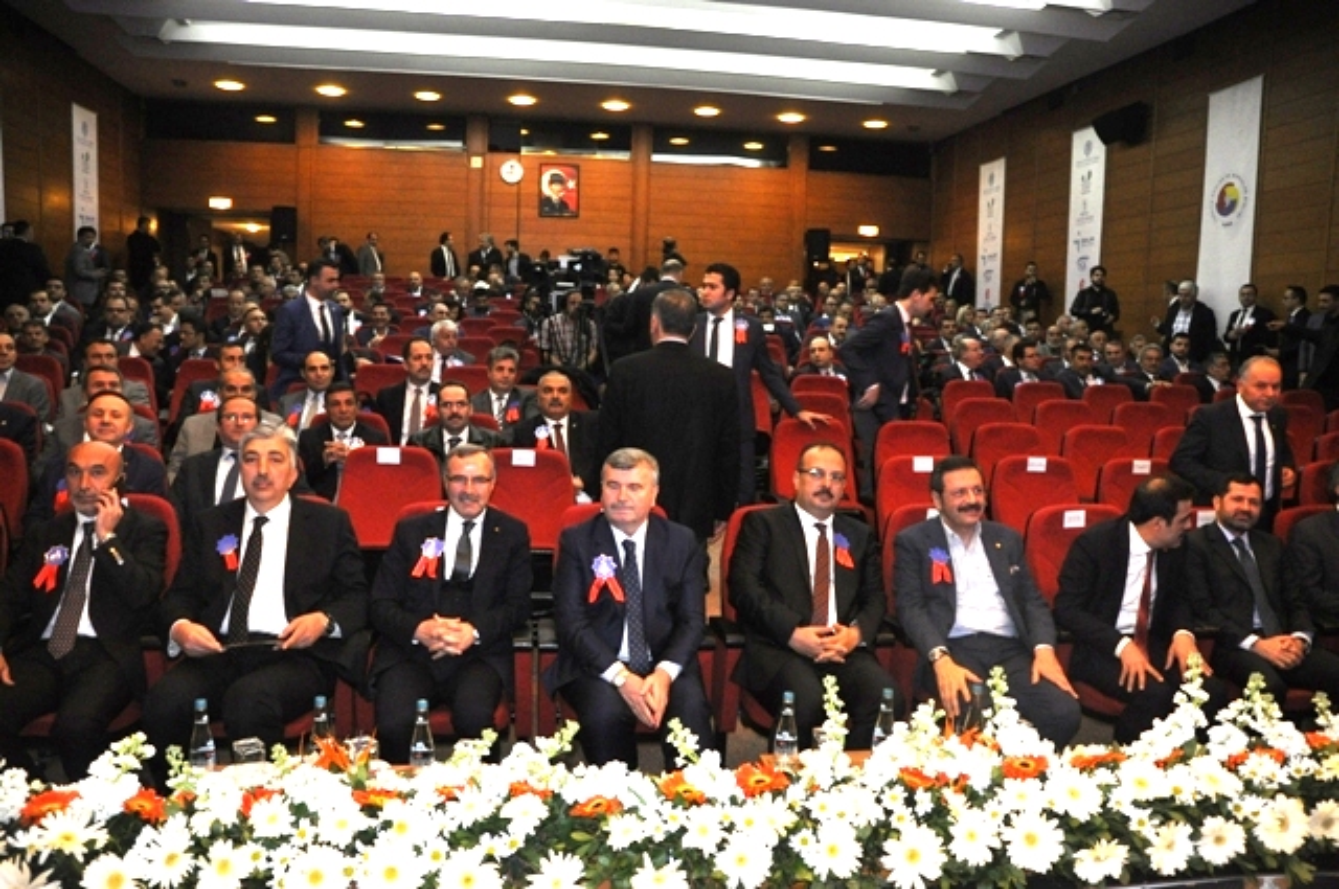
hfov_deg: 67.4
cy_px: 444
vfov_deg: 47.8
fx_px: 1003
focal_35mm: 27
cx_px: 670
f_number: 3.5
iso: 800
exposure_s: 1/60
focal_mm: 18
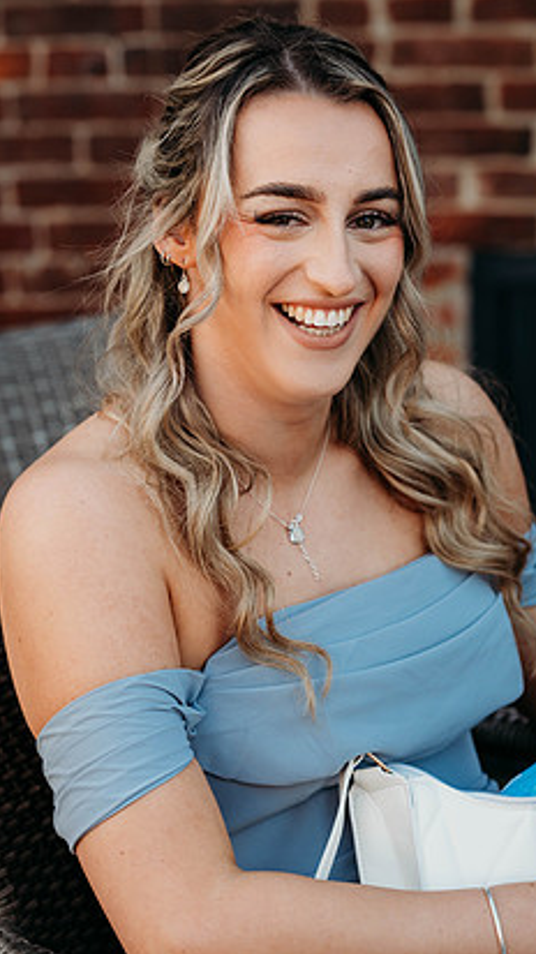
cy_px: 478
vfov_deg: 22.0
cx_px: 288
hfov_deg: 12.5
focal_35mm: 97
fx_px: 2453
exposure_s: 1/200
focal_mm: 85
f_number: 4
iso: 125
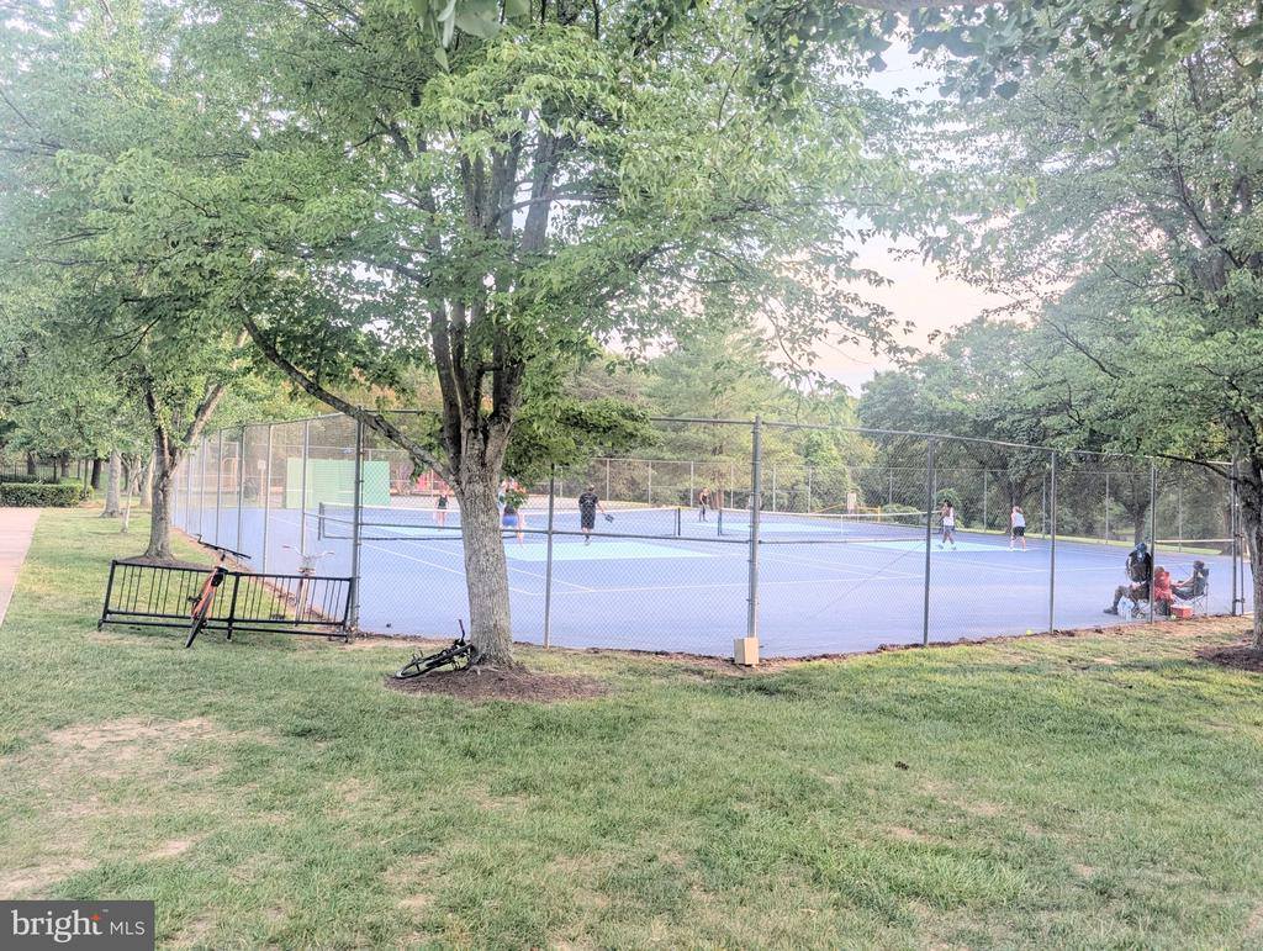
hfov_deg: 71.5
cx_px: 632
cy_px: 476
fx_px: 877
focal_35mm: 24
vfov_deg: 56.9
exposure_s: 1/270
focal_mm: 6.9
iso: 20
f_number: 1.68
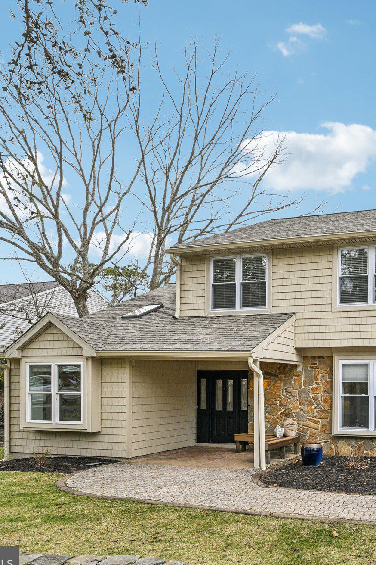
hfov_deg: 43.7
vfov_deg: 69.8
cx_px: 364
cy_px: 284
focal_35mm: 26
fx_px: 404
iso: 400
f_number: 8
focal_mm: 16.5
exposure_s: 1/250
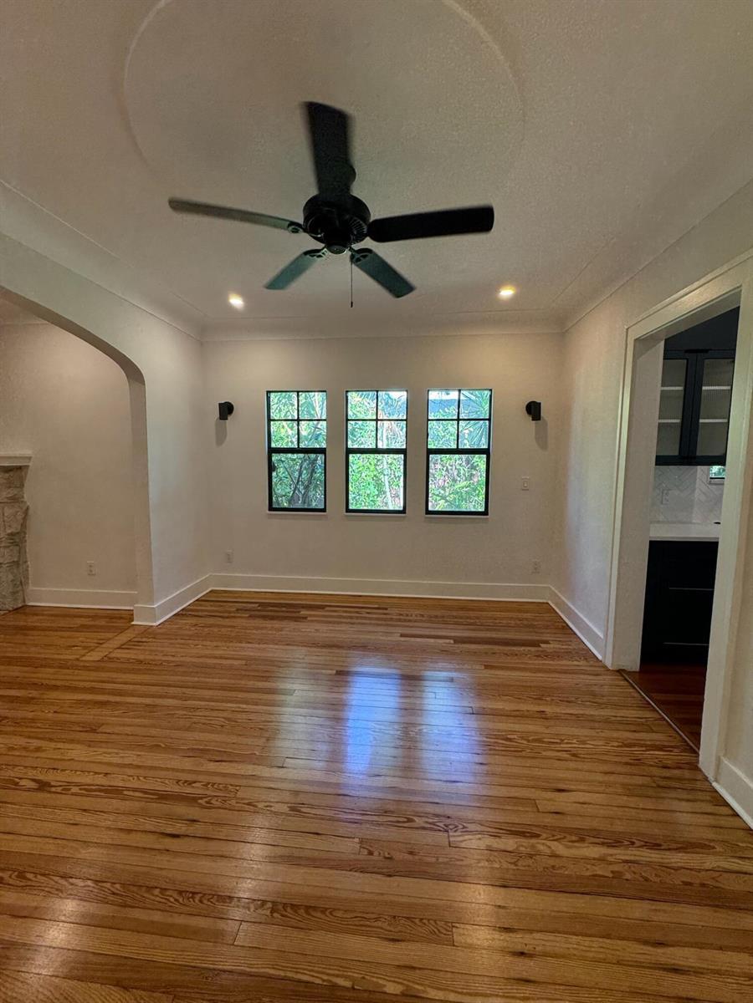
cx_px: 376
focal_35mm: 14
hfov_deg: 85.7
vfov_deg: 102.1
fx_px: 406
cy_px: 502
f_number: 2.2
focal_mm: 2.22
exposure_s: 1/120
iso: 125
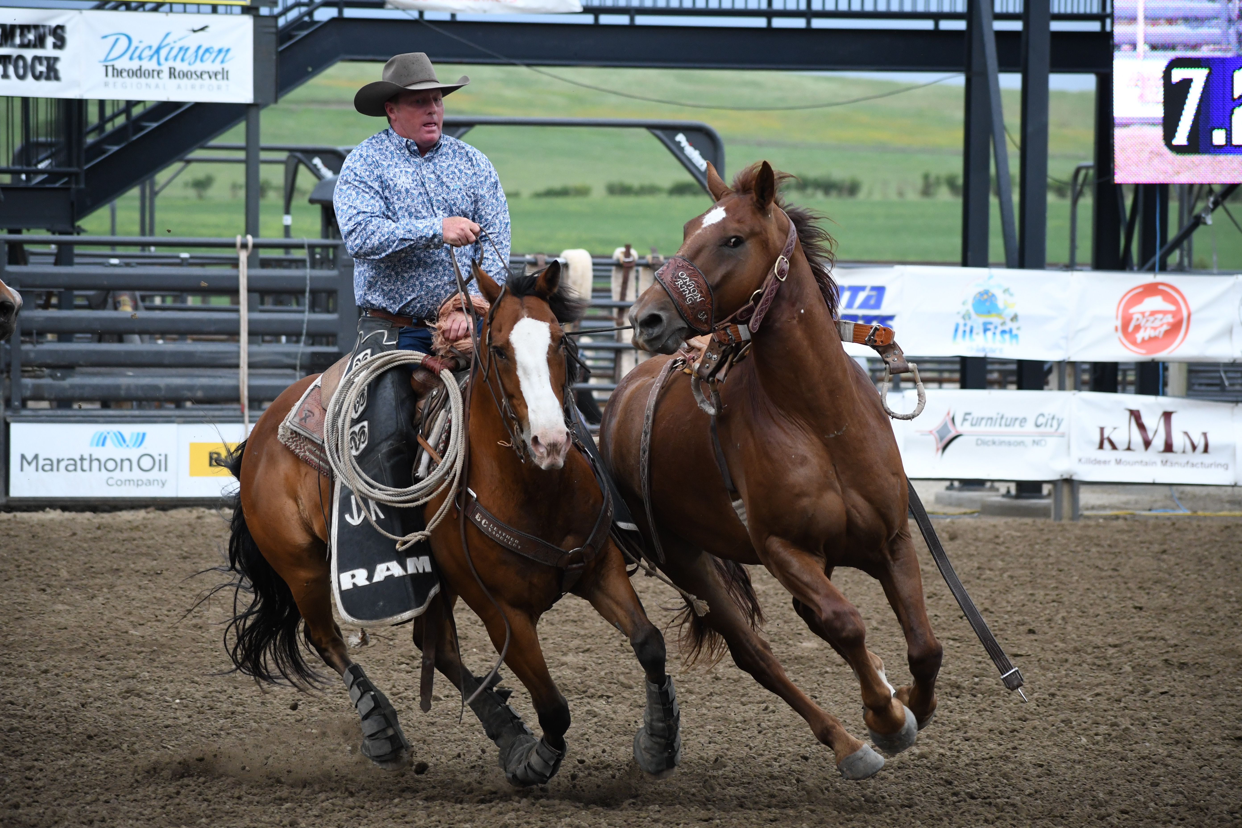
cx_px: 621
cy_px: 414
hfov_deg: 11.0
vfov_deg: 7.3
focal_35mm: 187
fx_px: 6451
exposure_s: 1/800
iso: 1600
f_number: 4.8
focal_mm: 125
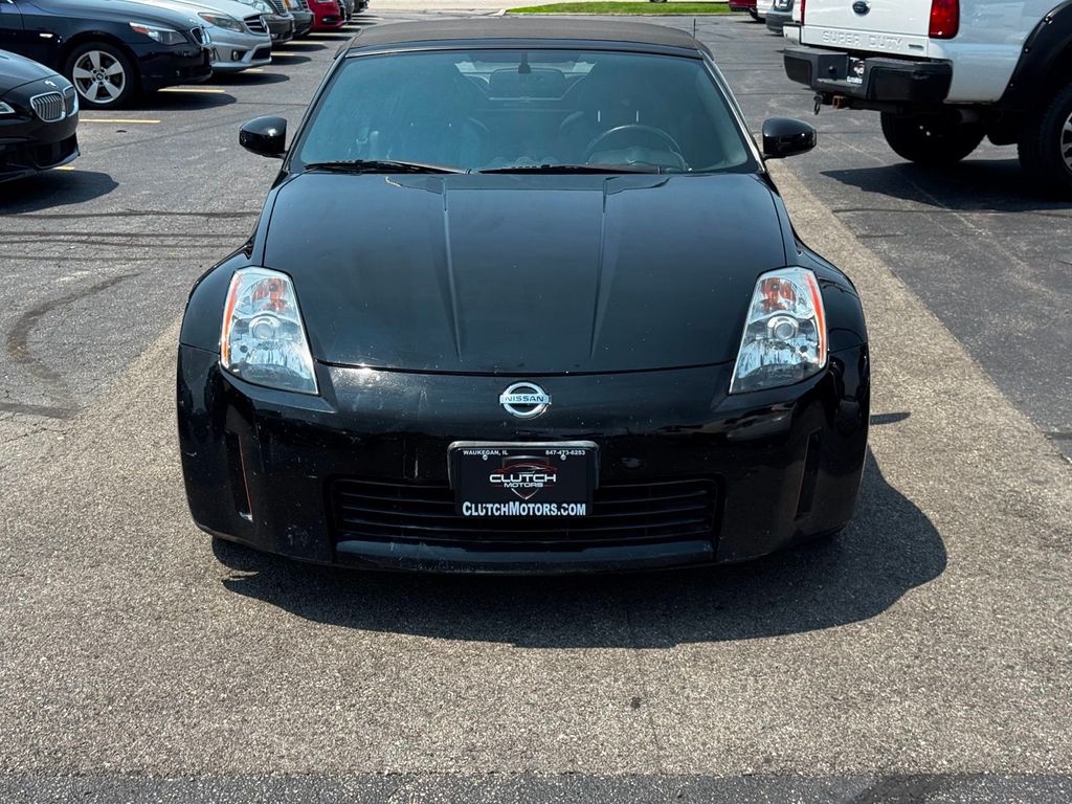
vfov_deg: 30.3
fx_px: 1486
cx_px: 536
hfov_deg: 39.7
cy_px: 402
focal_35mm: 48
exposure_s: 1/2513
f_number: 1.78
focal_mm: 6.76
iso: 64
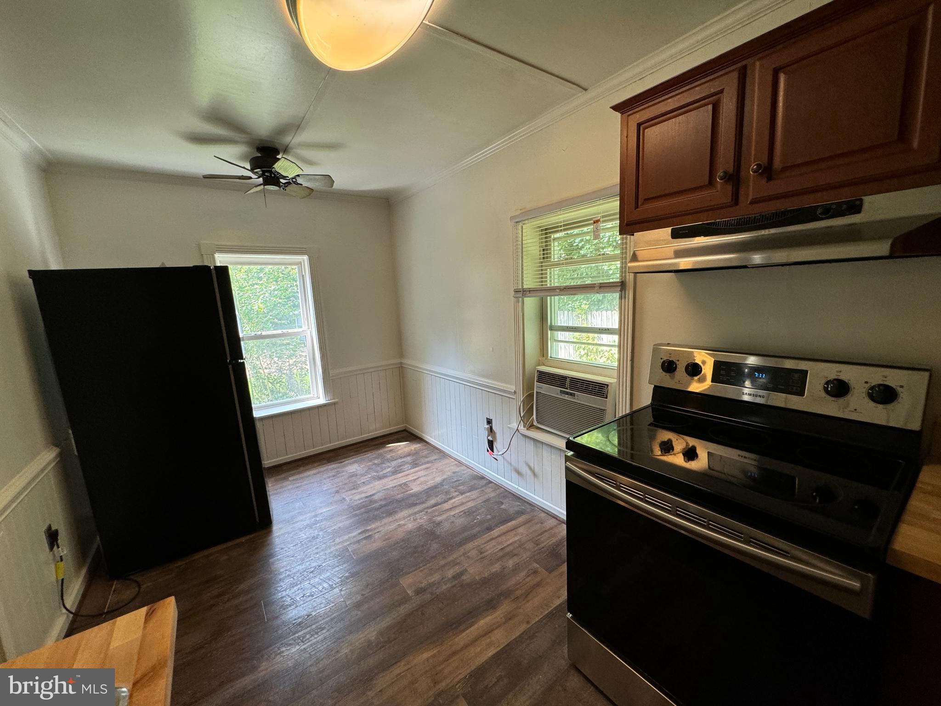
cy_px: 353
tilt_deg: -8.5
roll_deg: +1.9
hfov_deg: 102.1
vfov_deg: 85.7
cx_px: 470
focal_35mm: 14
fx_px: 381
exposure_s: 1/120
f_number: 2.2
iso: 160
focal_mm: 2.22
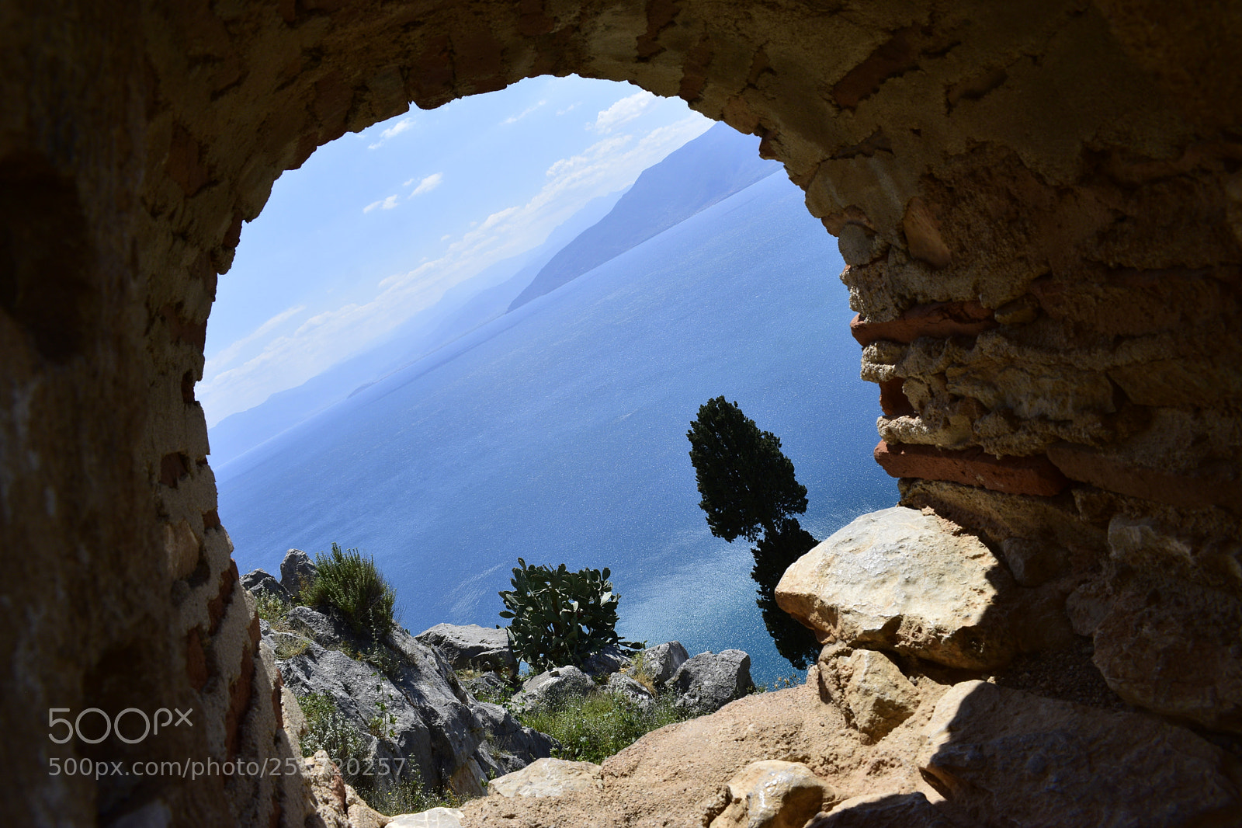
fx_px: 931
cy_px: 414
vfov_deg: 47.9
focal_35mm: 27
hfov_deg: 67.4
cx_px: 621
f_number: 11
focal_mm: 18
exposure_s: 1/500
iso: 200
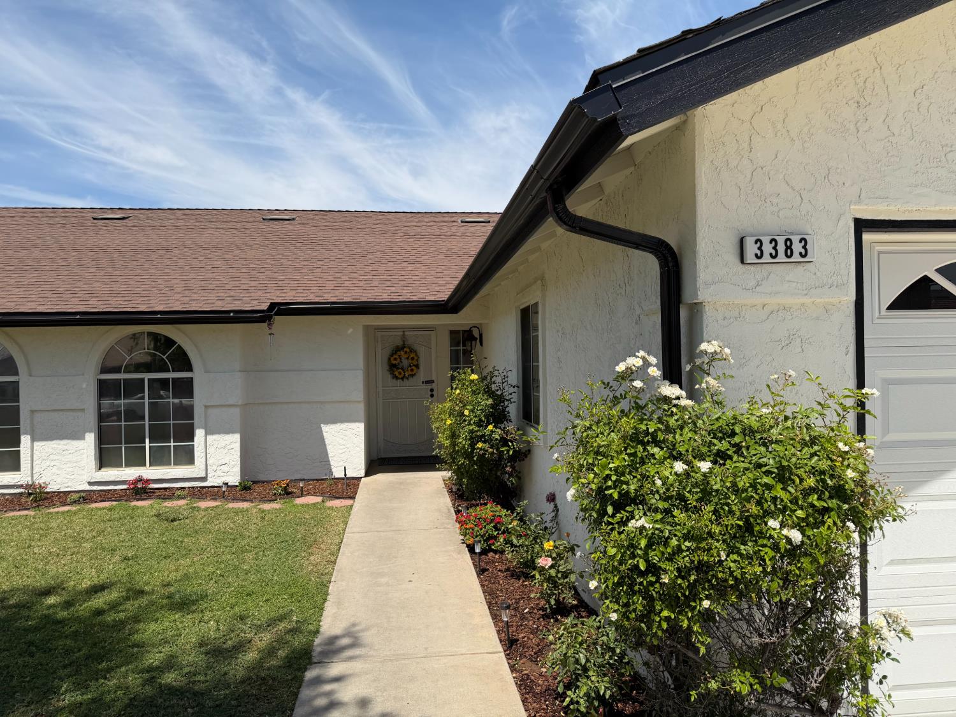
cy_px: 358
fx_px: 663
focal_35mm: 24
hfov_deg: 71.6
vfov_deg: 56.8
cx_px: 478
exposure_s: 1/4975
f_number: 1.78
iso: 80
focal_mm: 6.76
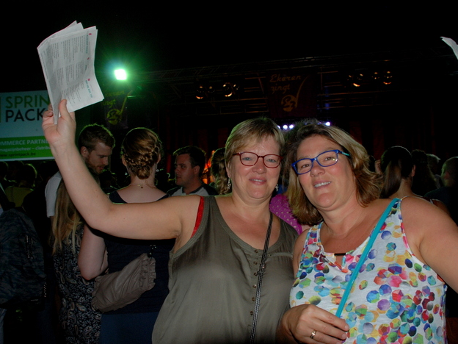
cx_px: 252
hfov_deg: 59.8
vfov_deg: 46.8
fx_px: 397
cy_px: 171
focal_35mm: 30
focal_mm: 18
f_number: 4
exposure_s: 1/60
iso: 320
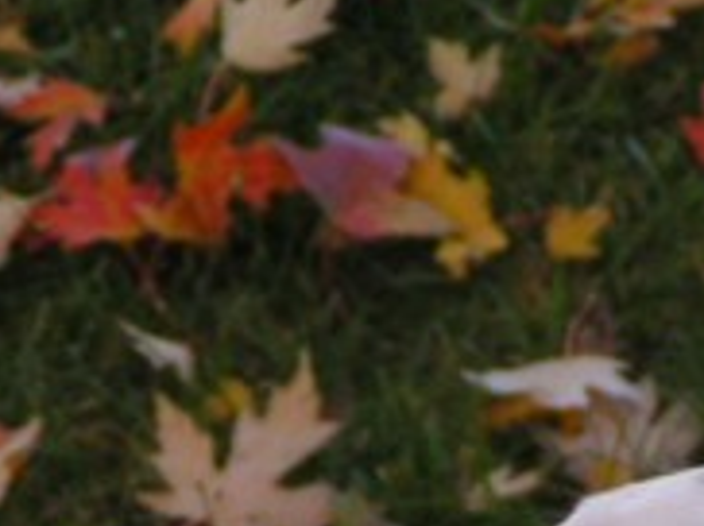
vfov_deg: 2.6
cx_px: 677
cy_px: 820
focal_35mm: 578
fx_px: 11740
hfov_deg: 3.4
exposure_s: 1/250
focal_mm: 25.1
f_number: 3.5
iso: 50
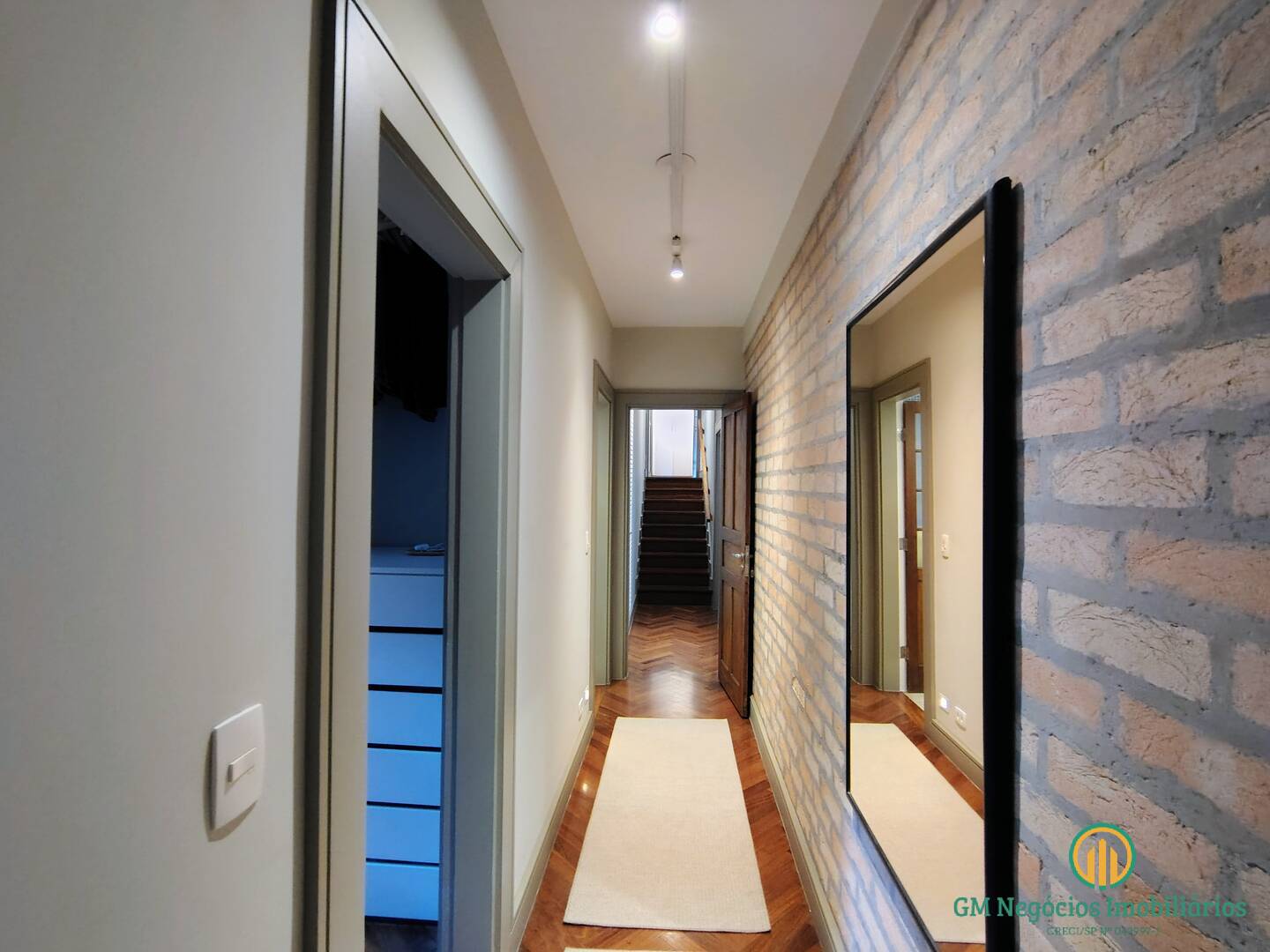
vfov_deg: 78.1
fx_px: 587
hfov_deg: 94.5
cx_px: 635
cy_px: 476
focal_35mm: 16
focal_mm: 2.13
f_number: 2.2
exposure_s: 1/24
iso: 1032
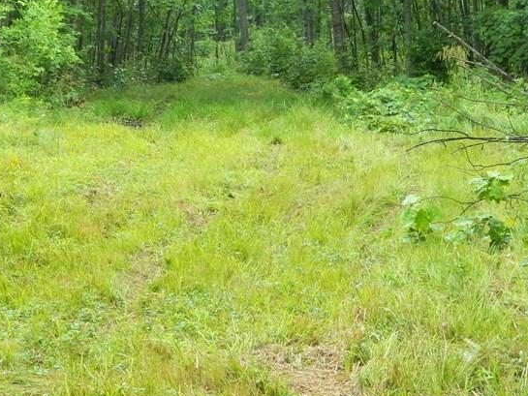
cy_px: 91
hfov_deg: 18.3
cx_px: 163
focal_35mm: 107
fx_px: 1632
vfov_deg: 13.8
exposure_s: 1/60
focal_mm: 10.2
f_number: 3.8
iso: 400
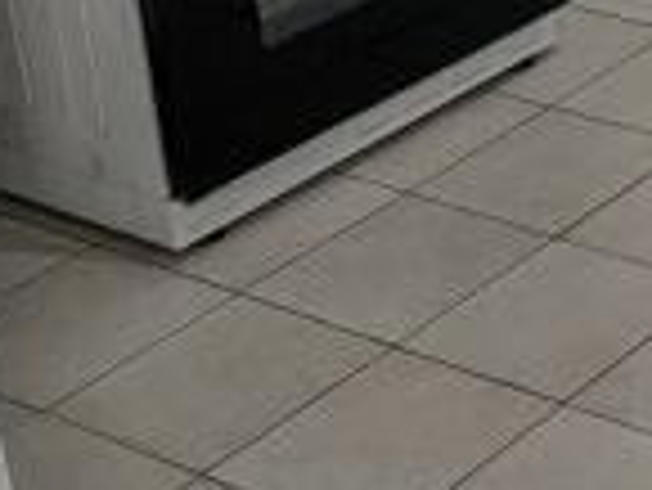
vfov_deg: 12.1
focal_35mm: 113
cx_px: 1340
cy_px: -393
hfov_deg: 14.3
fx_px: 2130
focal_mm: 2.35
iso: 102
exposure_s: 1/50
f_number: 2.2
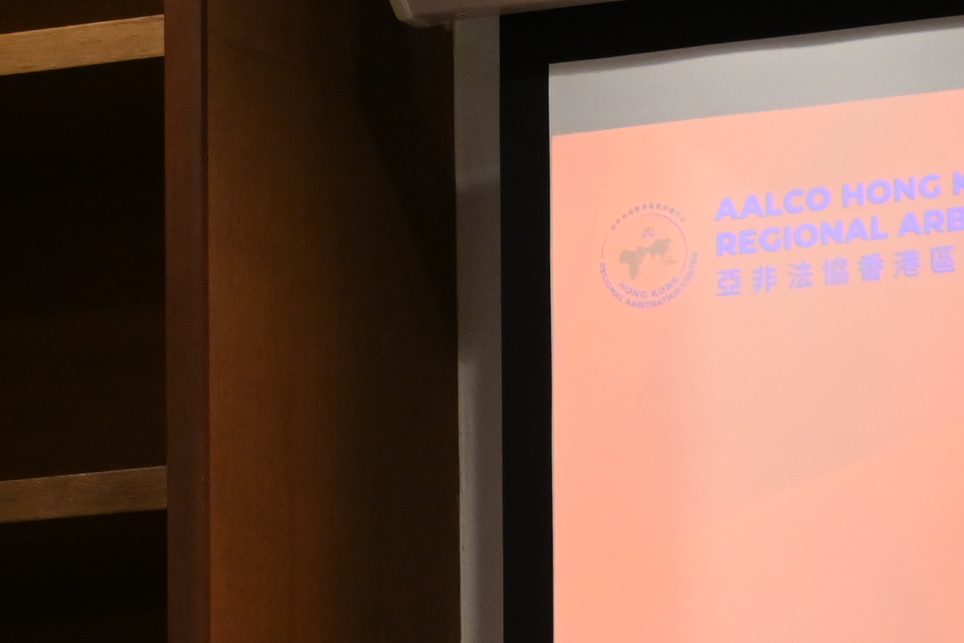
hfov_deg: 9.9
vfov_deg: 6.6
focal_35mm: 204
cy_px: 1130
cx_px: 1303
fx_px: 5462
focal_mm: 34
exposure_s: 1/60
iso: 1000
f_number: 5
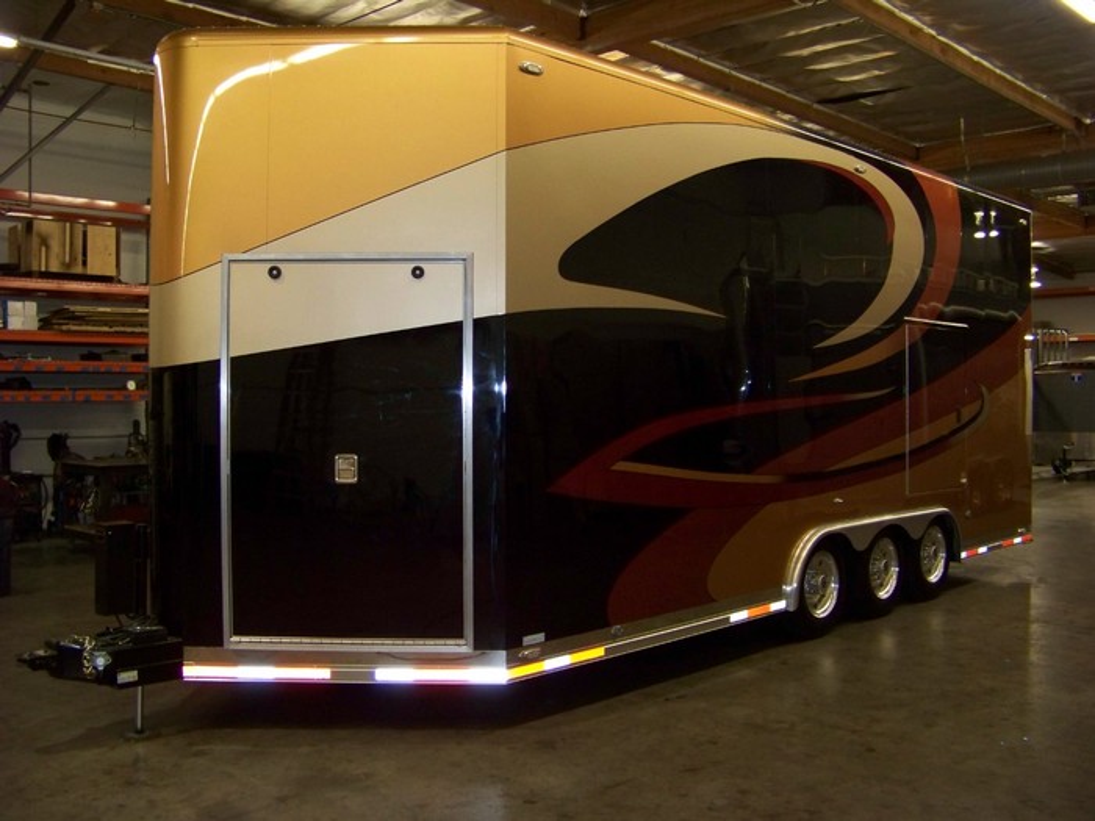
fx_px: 1139
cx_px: 548
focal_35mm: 36
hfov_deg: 51.4
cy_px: 410
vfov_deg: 39.7
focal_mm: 5.85
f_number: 2.8
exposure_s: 1/30
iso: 200
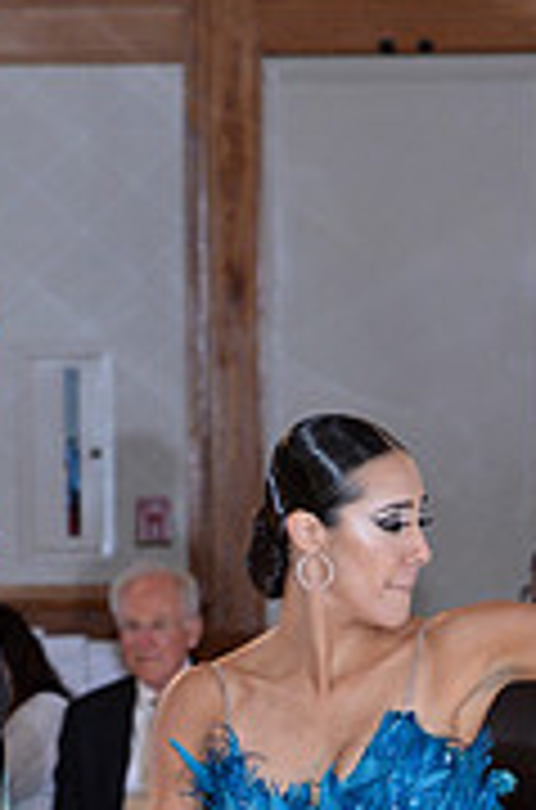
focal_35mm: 274
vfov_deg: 7.4
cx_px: 119
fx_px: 6154
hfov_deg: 5.0
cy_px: 1080
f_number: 5.6
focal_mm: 85
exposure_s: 1/250
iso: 1250
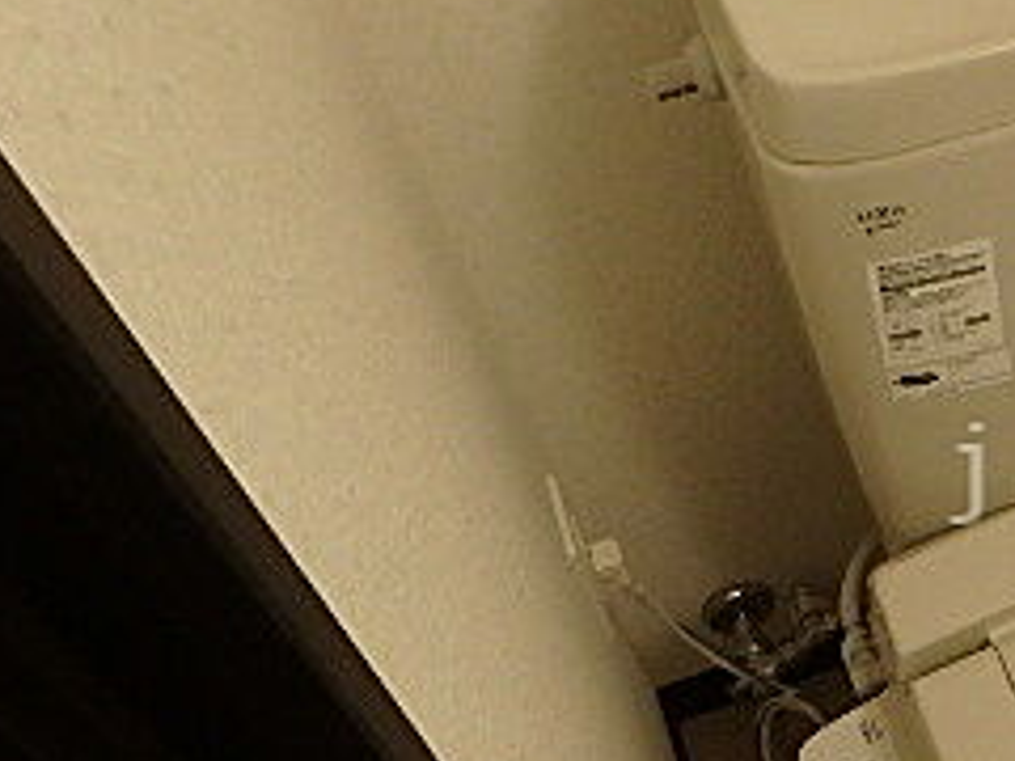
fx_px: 1642
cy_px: 474
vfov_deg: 26.0
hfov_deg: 29.3
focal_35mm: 56
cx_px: 1239
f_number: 3.5
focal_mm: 3.7
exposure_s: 1/30
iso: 400
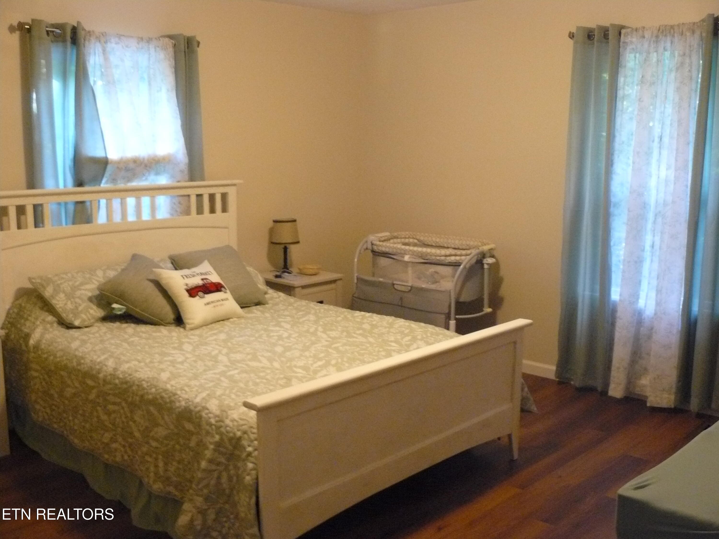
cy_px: 270
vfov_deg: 39.7
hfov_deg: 51.4
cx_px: 360
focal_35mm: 36
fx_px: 748
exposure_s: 1/20
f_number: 2.8
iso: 400
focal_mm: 6
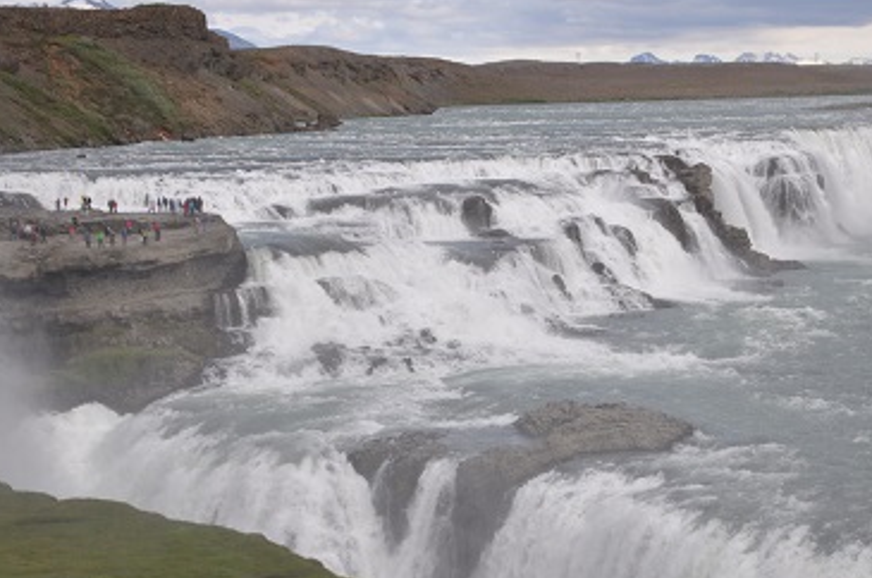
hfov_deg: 19.6
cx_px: 616
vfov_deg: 13.1
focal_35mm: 104
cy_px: 413
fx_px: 2515
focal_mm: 42
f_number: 4.8
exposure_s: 1/1250
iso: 200
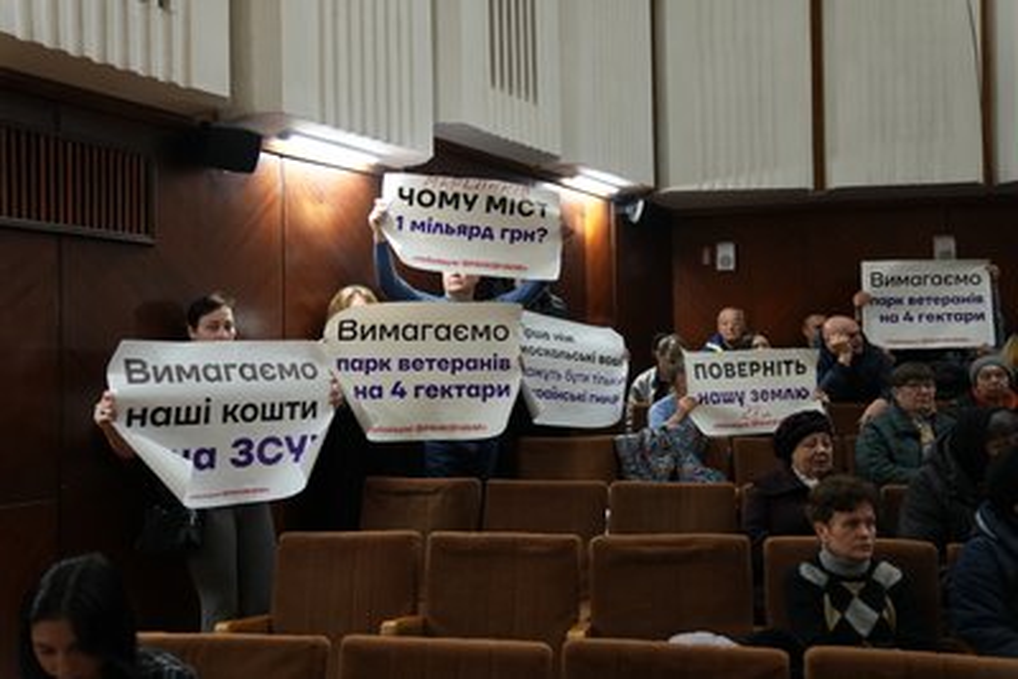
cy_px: 340
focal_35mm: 34
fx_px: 962
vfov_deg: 38.9
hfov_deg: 55.8
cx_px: 509
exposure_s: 1/160
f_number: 2.8
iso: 2500
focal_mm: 34
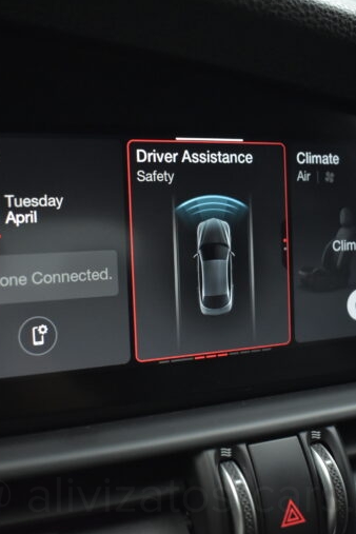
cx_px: 186
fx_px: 708
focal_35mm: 48
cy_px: 266
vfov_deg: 41.3
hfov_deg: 28.2
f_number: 3.8
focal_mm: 21
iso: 1600
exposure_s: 1/50
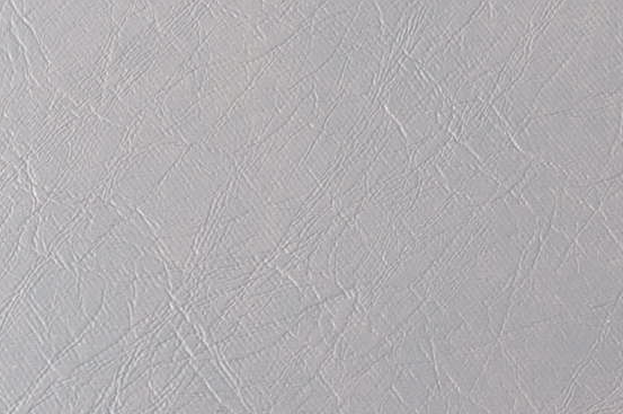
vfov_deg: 4.9
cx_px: 713
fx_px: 4821
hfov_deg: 7.3
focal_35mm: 279
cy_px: 107
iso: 320
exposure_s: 1/90
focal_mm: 48
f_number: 9.5
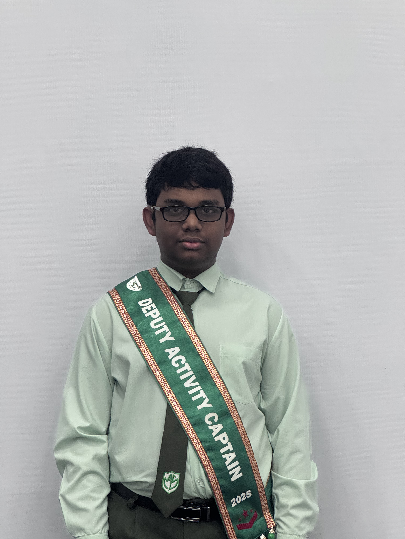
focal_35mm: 77
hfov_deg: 19.1
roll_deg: +0.1
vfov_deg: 25.3
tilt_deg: +1.6
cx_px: 202
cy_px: 270
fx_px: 1201
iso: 250
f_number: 2.8
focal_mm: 9
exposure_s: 1/60
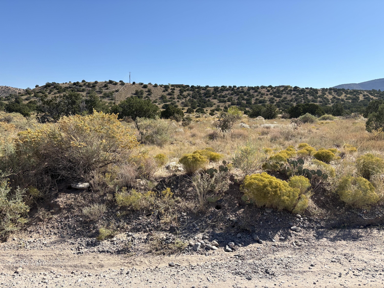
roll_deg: -1.6
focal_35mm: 26
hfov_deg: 67.3
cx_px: 192
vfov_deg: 53.1
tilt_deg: -4.5
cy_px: 144
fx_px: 288
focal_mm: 5.96
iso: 50
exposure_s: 1/3311
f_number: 1.6
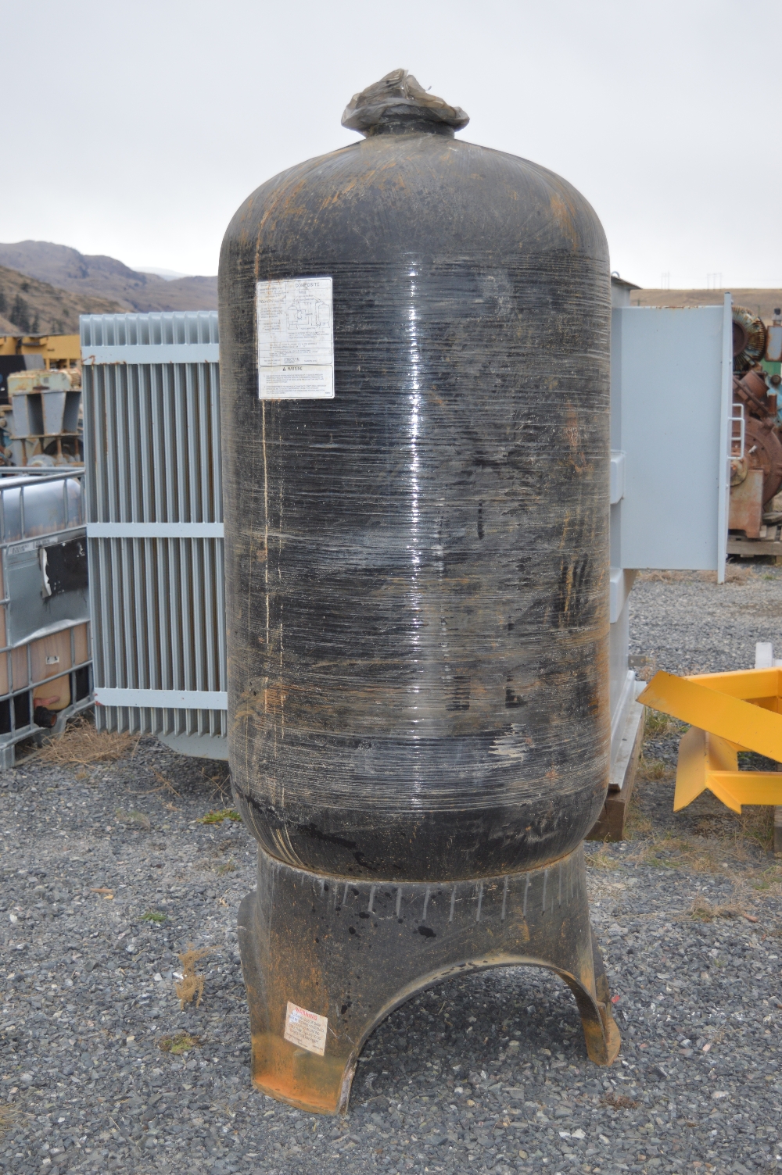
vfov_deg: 41.1
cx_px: 391
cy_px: 588
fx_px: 1567
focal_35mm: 48
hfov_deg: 28.0
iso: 250
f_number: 4.5
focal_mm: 32
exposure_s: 1/125
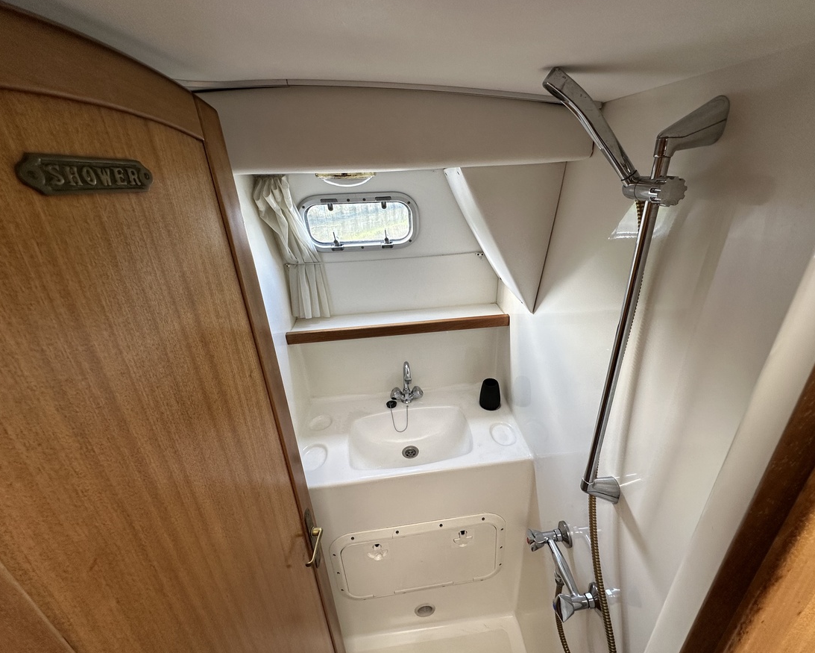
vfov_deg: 84.1
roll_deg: +2.2
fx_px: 362
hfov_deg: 96.6
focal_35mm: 15
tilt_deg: -23.1
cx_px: 437
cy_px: 325
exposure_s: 1/99
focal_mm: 2.22
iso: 125
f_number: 2.2
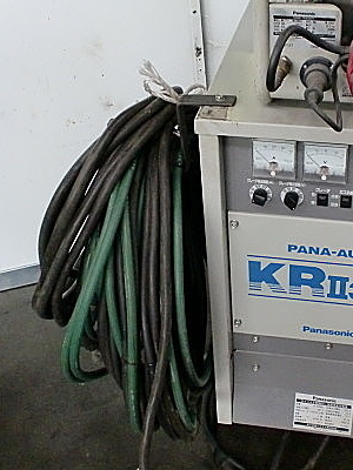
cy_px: 246
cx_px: 267
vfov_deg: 34.3
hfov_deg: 25.8
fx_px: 761
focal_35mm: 56
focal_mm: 6.3
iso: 400
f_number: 3.1
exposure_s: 1/60
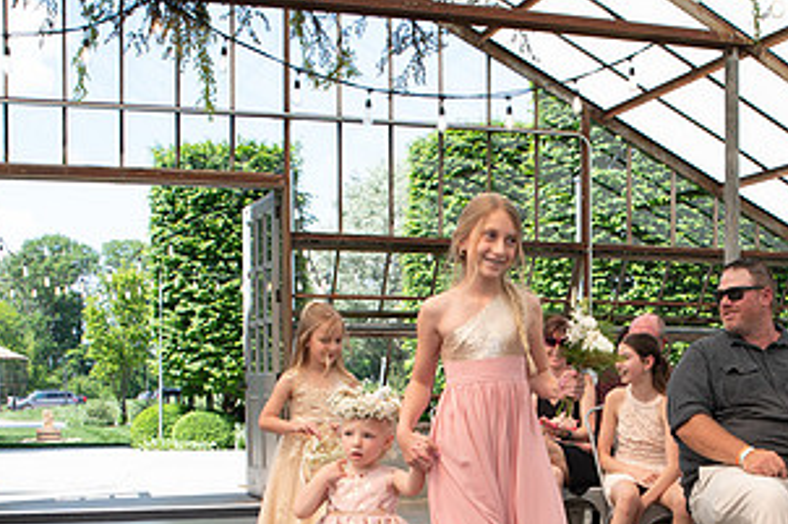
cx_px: 522
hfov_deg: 32.1
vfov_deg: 21.2
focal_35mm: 62
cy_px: 506
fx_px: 1356
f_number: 5
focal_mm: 24
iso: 160
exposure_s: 1/200
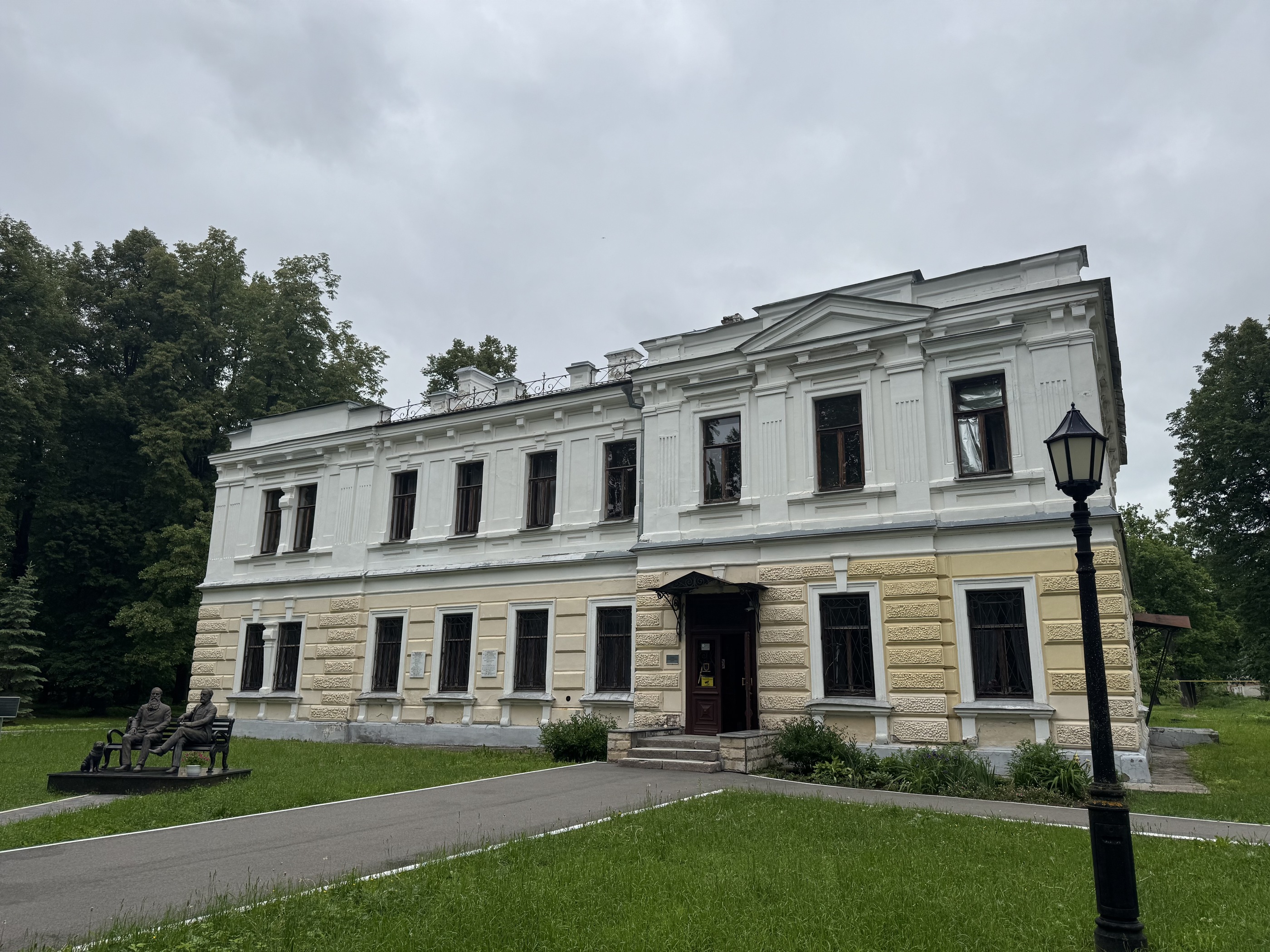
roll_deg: -0.4
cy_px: 476
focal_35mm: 24
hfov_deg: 71.6
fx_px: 881
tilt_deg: +13.9
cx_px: 635
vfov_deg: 56.8
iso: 80
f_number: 1.78
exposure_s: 1/4950
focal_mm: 6.76
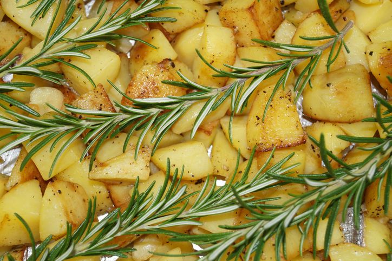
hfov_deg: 29.9
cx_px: 196
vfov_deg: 20.1
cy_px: 130
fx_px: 735
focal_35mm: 68
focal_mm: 45
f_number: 5.6
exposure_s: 1/160
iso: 200
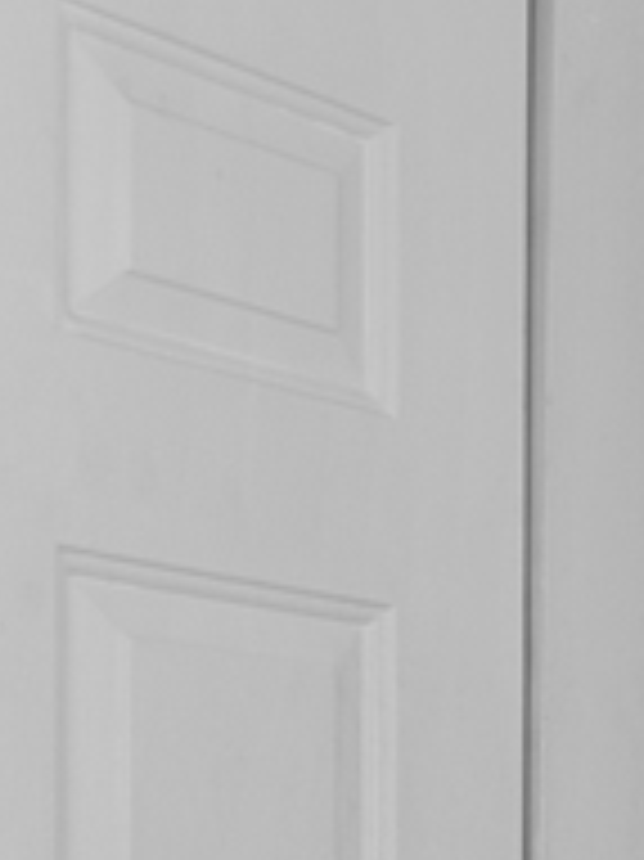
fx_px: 2831
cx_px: 2821
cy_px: 1198
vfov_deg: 16.1
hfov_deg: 7.3
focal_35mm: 114
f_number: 2.8
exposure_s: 1/20
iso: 125
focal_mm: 14
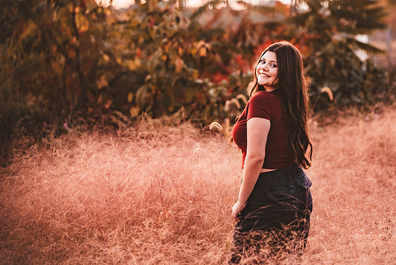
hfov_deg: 12.2
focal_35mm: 169
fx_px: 1858
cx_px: 257
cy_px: 124
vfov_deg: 8.1
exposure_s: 1/100
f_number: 2.8
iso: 1000
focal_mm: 130
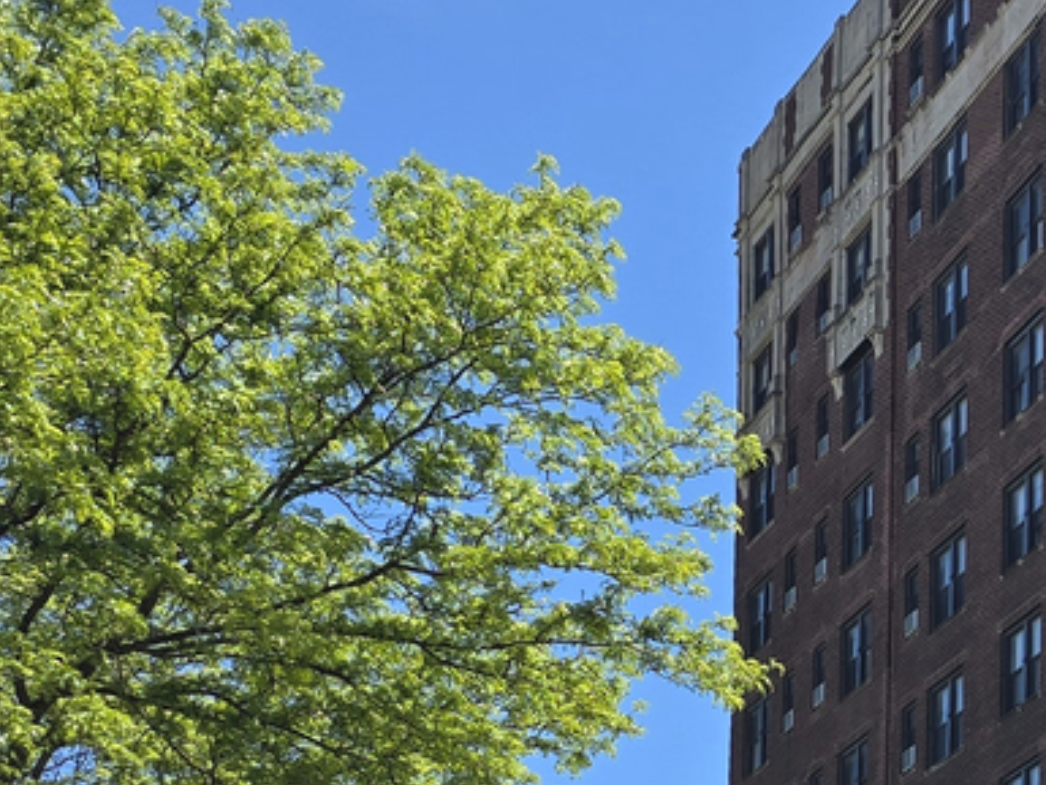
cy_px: 445
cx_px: 1464
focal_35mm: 86
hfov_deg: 20.3
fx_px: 2599
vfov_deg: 17.2
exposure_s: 1/679
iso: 12
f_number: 1.7
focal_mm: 6.3
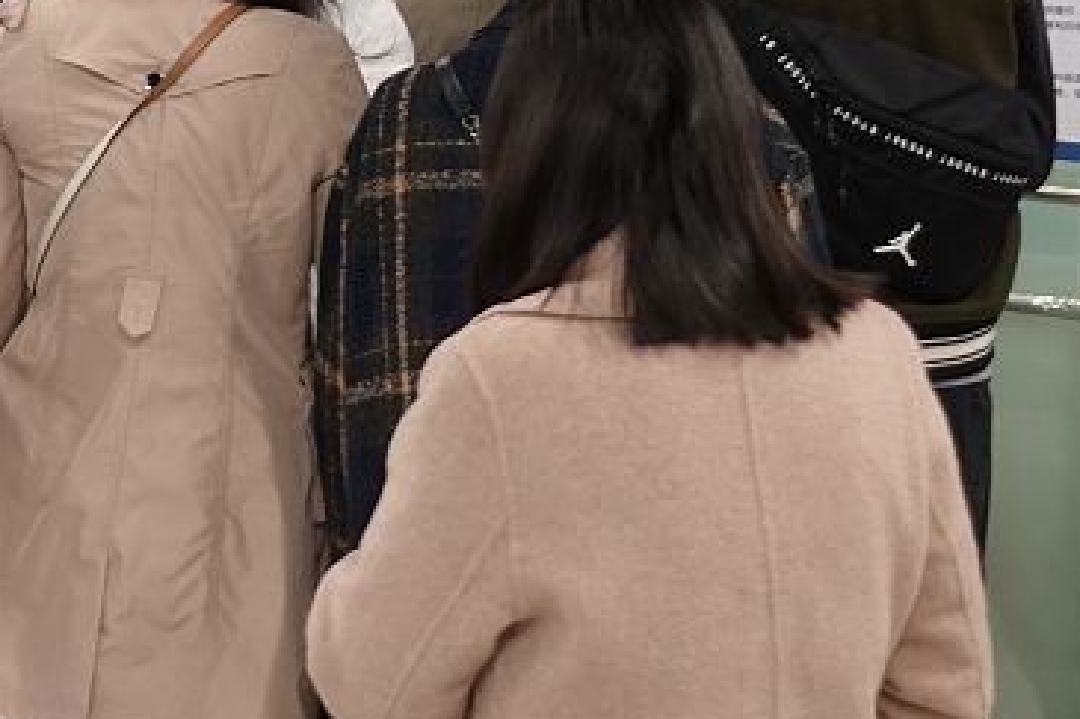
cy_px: -163
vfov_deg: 16.5
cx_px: 104
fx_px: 2369
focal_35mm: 79
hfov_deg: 24.9
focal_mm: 8.8
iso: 320
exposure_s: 1/40
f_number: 1.8
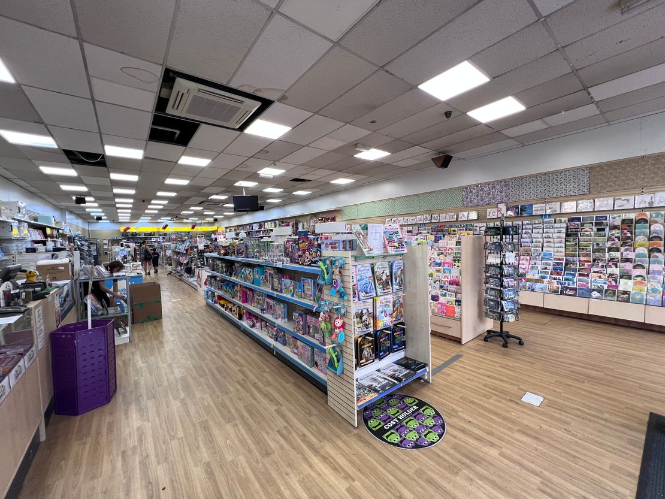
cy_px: 250
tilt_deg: -2.2
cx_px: 332
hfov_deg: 106.2
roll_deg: +1.8
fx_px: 250
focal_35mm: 13
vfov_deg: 89.9
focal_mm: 1.57
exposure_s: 1/100
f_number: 1.8
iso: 125
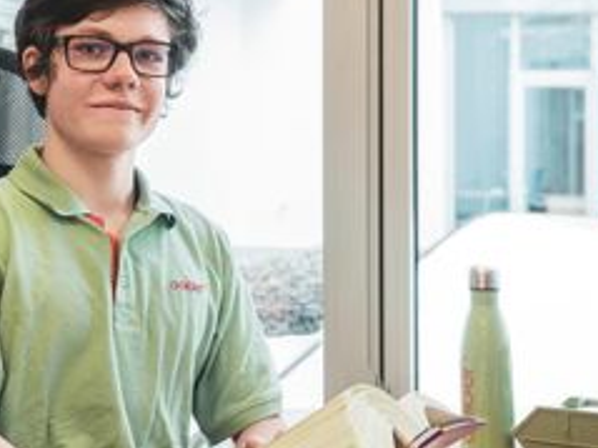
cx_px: 208
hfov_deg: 24.9
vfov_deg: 18.9
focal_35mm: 78
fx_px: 1347
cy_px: 249
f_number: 4
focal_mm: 30
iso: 800
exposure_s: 1/200
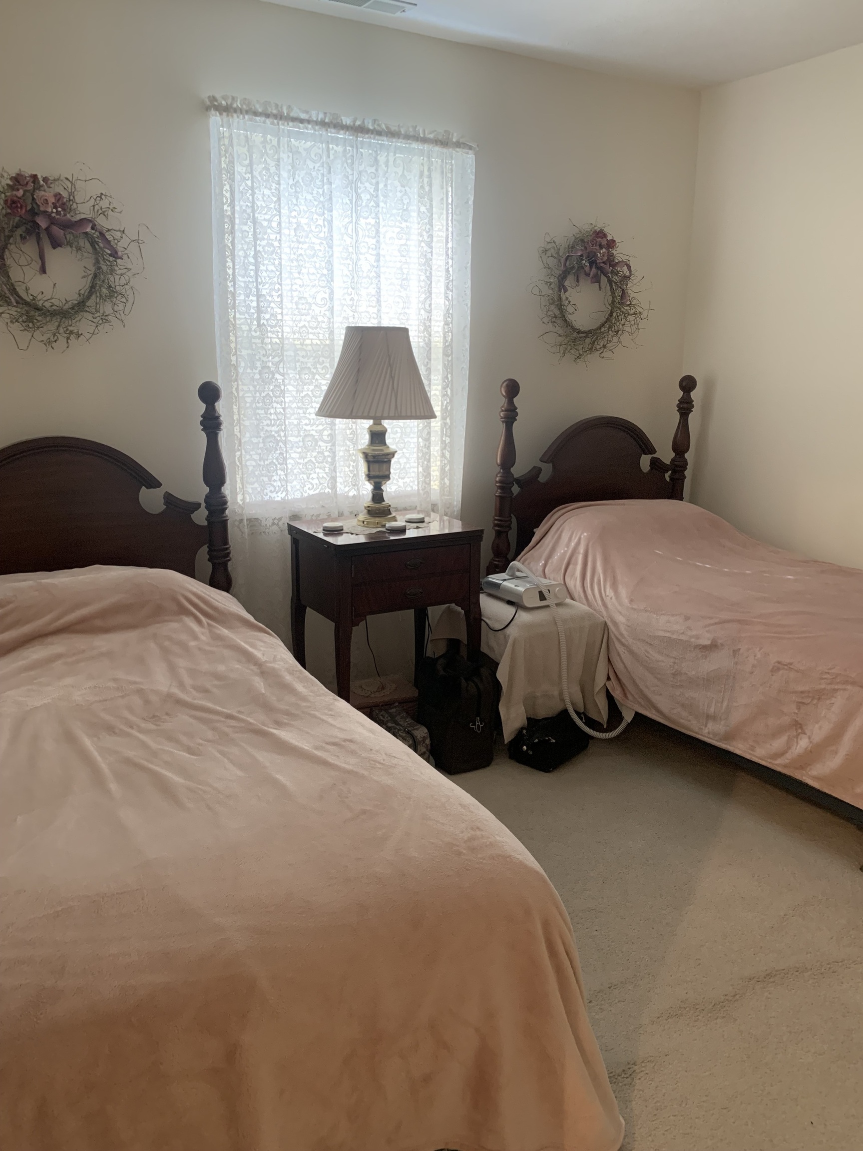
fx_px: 864
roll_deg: -0.7
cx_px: 432
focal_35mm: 26
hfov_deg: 53.1
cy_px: 576
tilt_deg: -12.4
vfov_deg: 67.3
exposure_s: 1/60
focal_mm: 4.25
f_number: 1.8
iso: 250
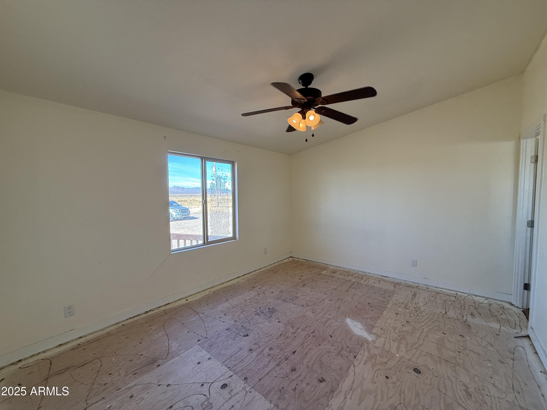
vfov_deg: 85.7
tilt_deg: -1.7
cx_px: 274
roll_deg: +0.1
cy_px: 205
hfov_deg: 102.1
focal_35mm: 14
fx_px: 221
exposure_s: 1/120
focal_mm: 2.22
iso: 80
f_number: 2.2
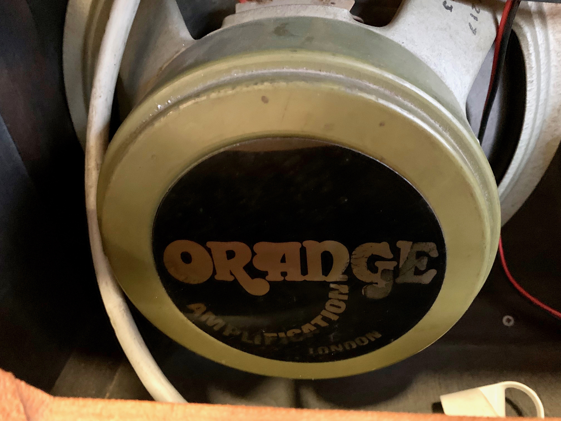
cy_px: 210
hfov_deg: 67.3
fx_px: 421
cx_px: 280
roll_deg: +8.3
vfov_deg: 53.1
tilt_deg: -41.3
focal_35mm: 26
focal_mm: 4.25
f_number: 1.8
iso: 1250
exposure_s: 1/17
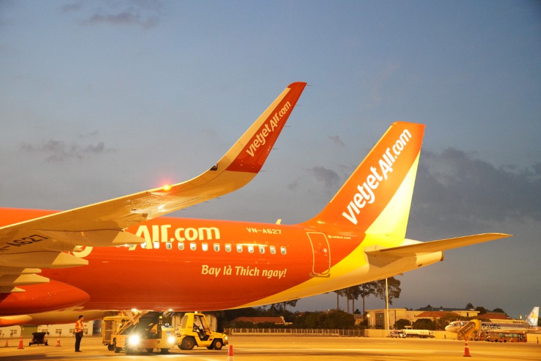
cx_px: 270
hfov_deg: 39.6
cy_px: 180
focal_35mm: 50
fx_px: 751
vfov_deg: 27.0
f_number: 3.5
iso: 12800
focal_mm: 50
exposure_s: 1/50
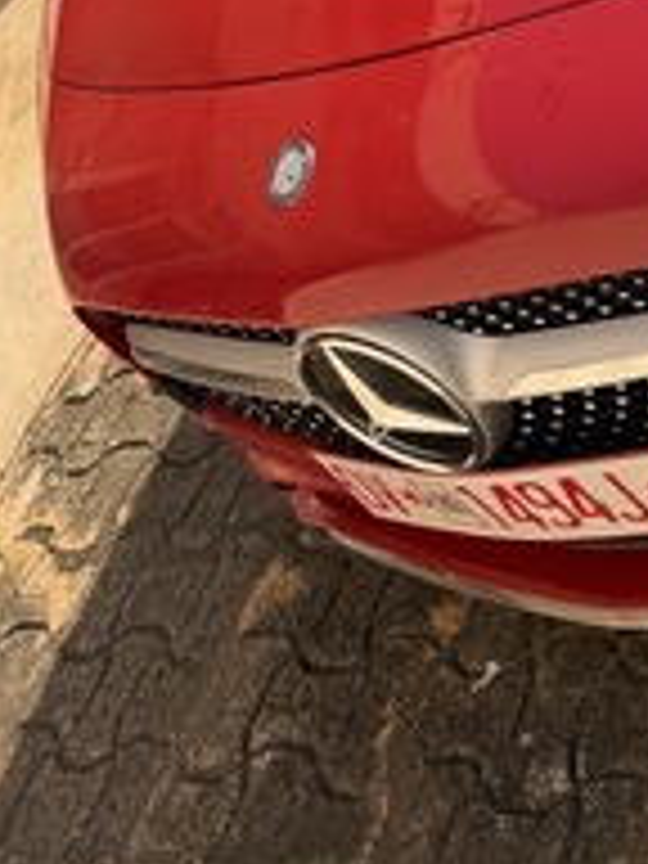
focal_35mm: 75
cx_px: 716
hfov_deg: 18.9
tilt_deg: -21.9
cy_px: -328
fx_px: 1872
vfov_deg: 22.5
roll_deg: +42.2
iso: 80
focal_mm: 6.76
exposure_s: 1/2169
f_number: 1.78
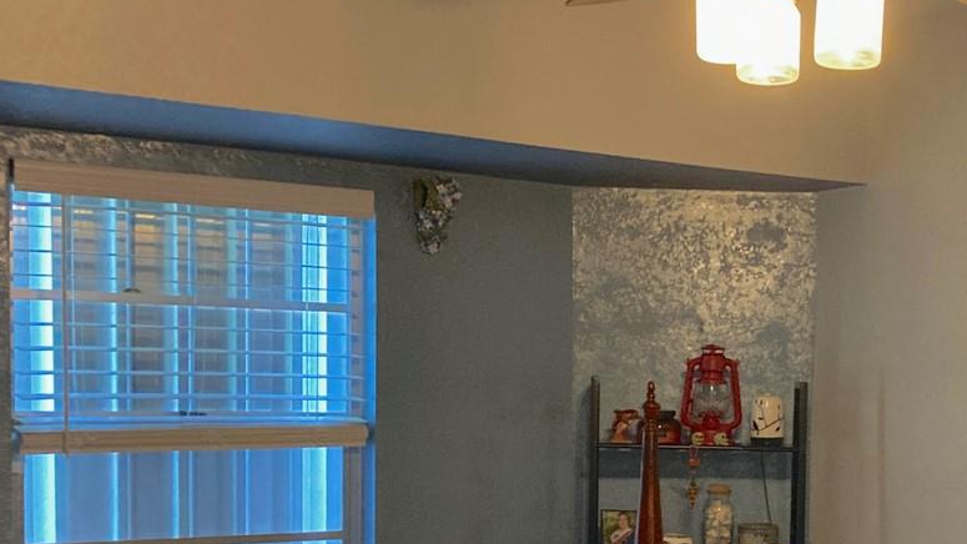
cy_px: 500
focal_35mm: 63
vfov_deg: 18.8
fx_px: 1615
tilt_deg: -3.1
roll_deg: -1.3
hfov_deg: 32.7
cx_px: 720
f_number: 1.8
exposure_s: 1/30
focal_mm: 3.99
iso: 320
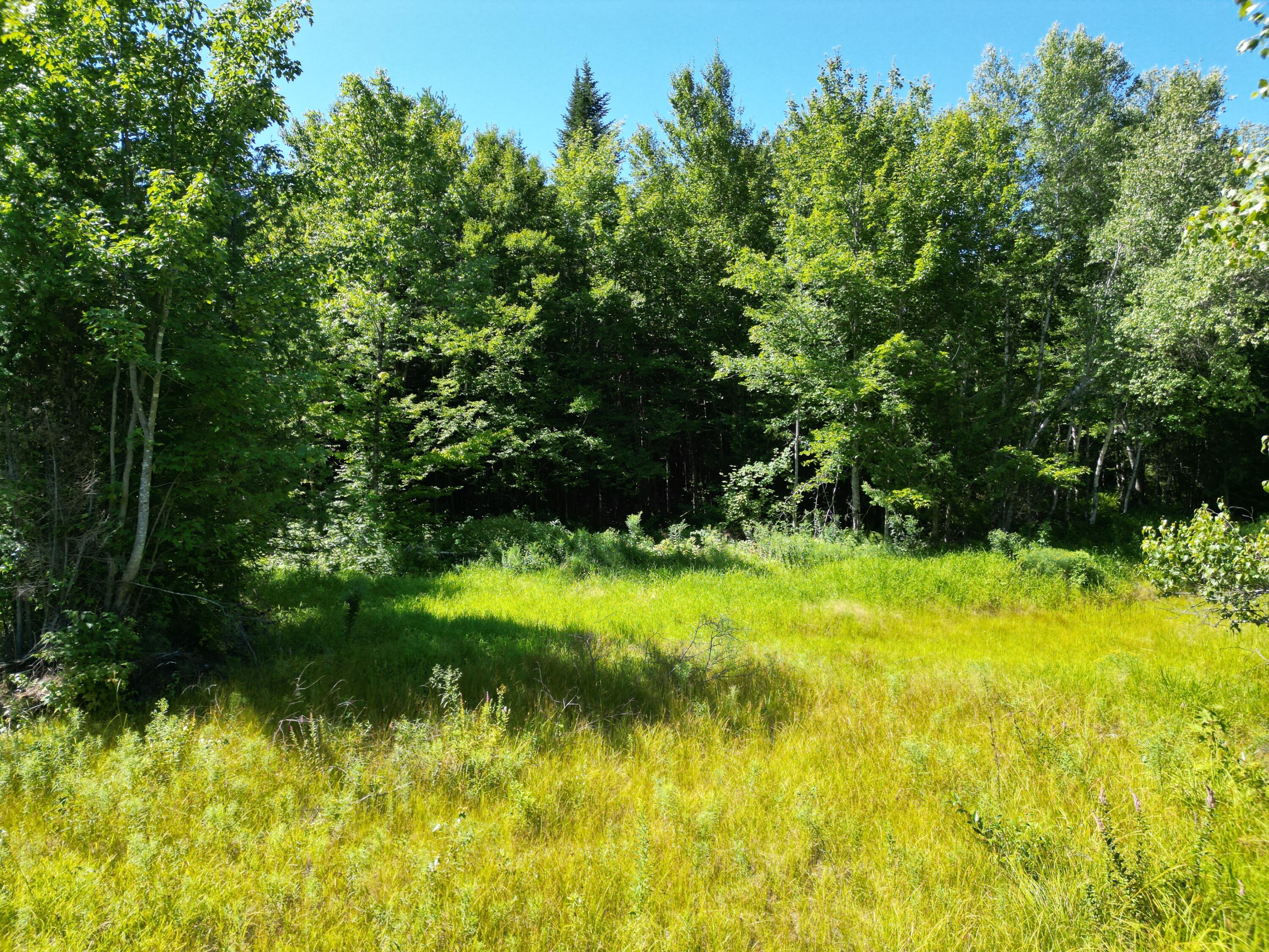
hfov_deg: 71.6
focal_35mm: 24
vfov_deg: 56.8
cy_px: 476
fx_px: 880
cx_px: 634
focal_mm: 6.72
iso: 100
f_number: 1.7
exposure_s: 1/1250
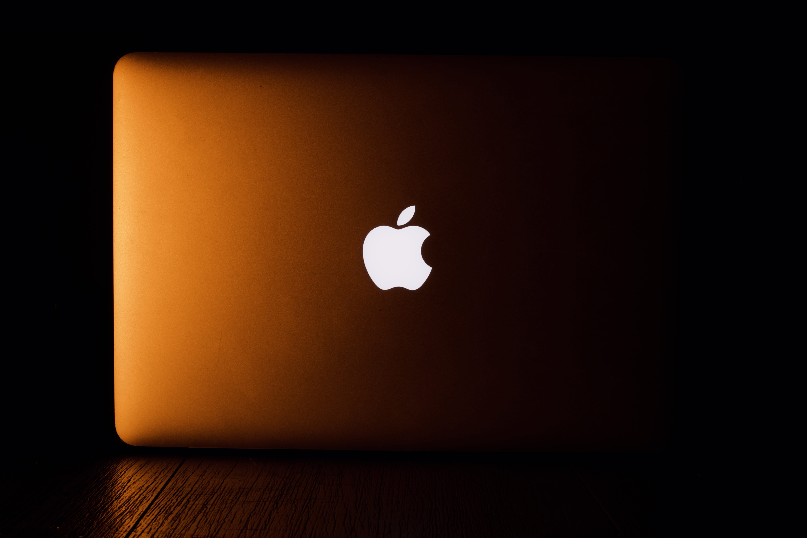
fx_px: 1681
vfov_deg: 18.2
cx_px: 404
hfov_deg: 27.0
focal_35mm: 75
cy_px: 269
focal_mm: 50
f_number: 16
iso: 100
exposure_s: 5
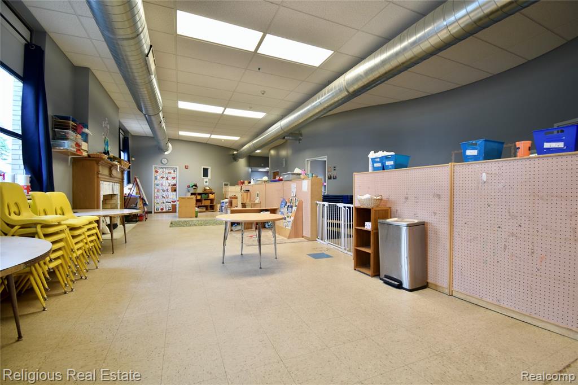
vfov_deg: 77.3
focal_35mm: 15
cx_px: 289
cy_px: 192
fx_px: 241
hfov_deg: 100.4
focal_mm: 10
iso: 160
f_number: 4.5
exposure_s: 1/15
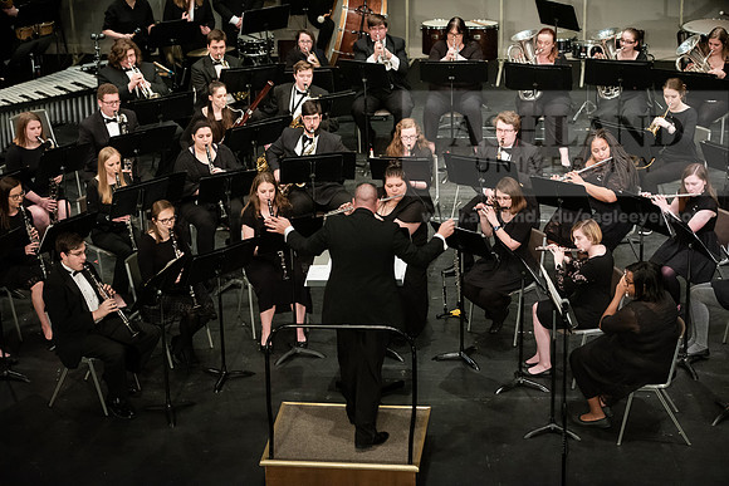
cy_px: 243
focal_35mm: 98
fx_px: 1985
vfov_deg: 14.0
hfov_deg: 20.8
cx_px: 364
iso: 4000
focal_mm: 98
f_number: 4
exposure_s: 1/200
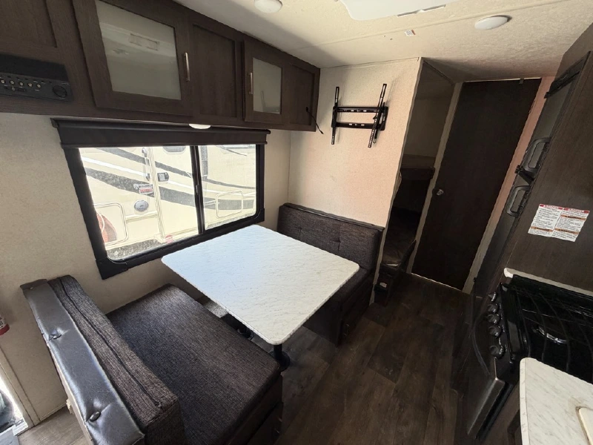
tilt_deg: -22.7
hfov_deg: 102.1
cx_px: 296
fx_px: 240
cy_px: 222
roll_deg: -4.1
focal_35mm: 14
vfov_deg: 85.7
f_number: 2.2
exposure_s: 1/121
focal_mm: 2.22
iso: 100
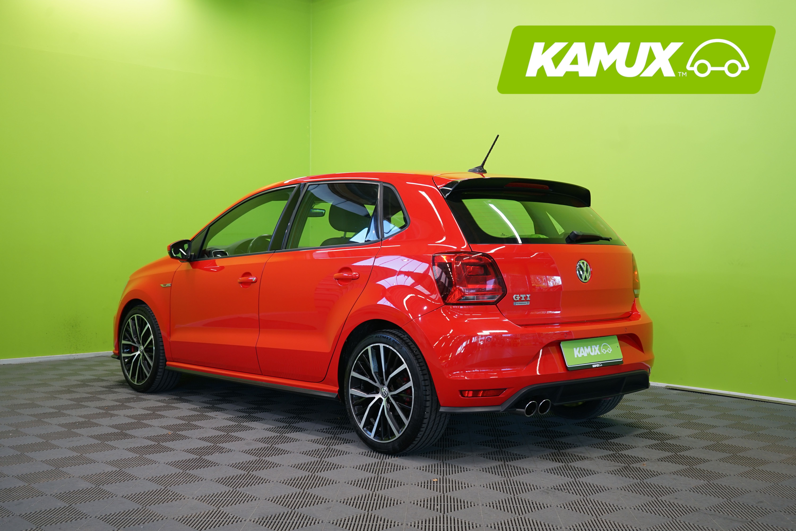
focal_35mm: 41
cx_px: 398
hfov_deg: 47.4
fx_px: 906
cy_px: 266
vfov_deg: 32.6
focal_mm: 41
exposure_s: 1/25
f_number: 5.6
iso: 400
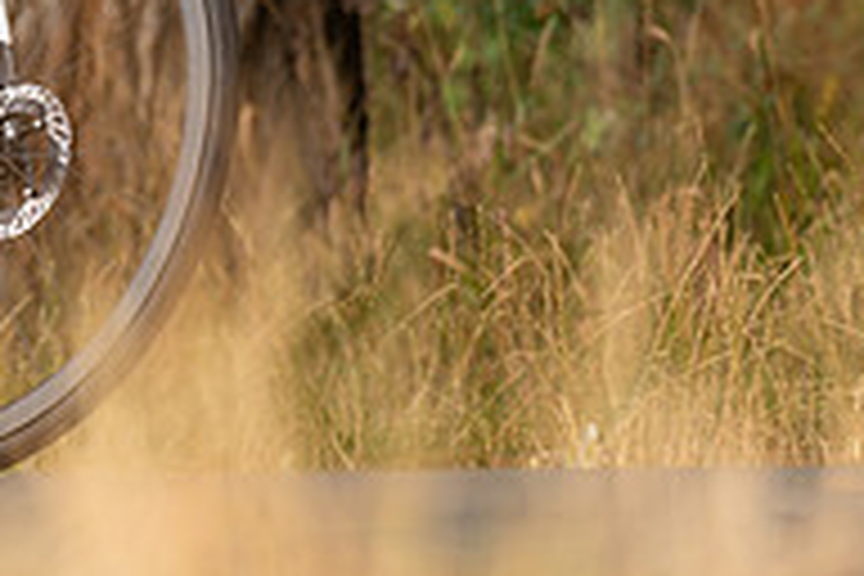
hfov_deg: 3.8
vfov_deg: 2.6
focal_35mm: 536
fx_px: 12863
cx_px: -1
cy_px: -224
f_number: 2.8
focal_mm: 129
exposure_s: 1/1000
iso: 400
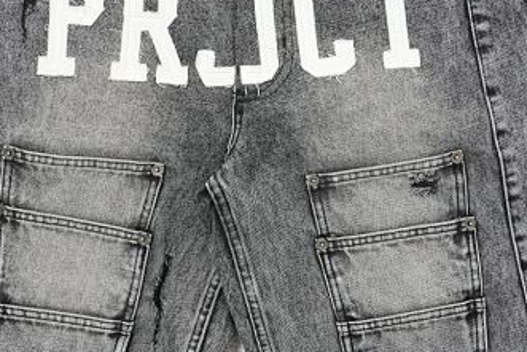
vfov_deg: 23.3
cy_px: 127
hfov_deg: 34.4
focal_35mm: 58
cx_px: 229
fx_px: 849
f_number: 10
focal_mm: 16
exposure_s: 1/100
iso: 1600
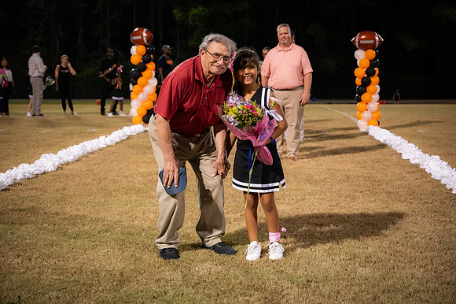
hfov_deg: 36.9
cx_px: 228
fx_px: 684
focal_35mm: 54
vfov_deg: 25.0
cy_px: 152
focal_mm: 54
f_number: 4
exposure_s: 1/250
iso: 3200
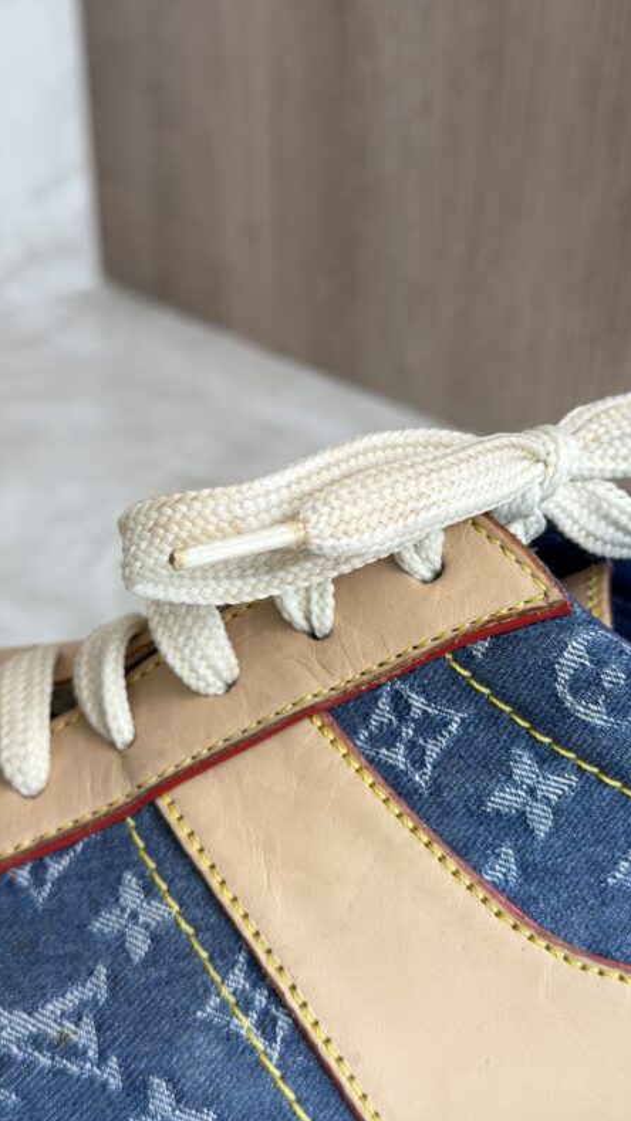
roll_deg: -0.2
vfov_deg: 39.2
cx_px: 334
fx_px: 1576
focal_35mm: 53
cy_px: 556
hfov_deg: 22.6
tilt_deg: -27.3
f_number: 1.78
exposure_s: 1/120
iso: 64
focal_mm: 6.76
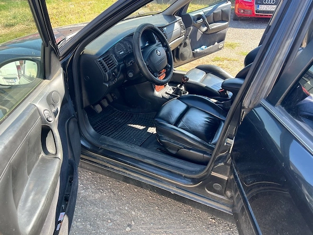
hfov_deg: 67.3
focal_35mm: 26
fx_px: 235
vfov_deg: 53.1
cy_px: 118
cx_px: 156
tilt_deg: -31.9
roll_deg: -0.1
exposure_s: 1/314
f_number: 1.5
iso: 50
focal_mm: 5.7
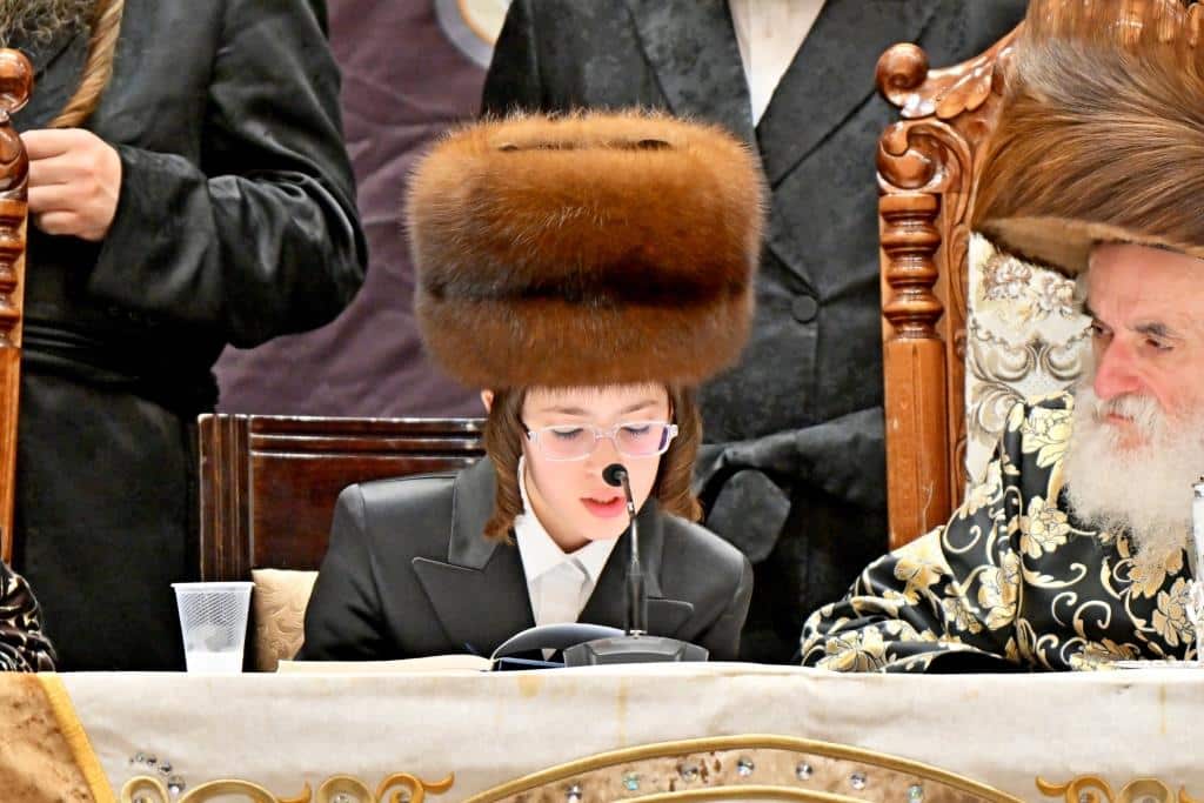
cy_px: 402
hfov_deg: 2.3
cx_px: 602
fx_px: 30102
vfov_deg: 1.5
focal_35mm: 900
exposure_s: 1/400
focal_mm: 600
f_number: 6.3
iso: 2000
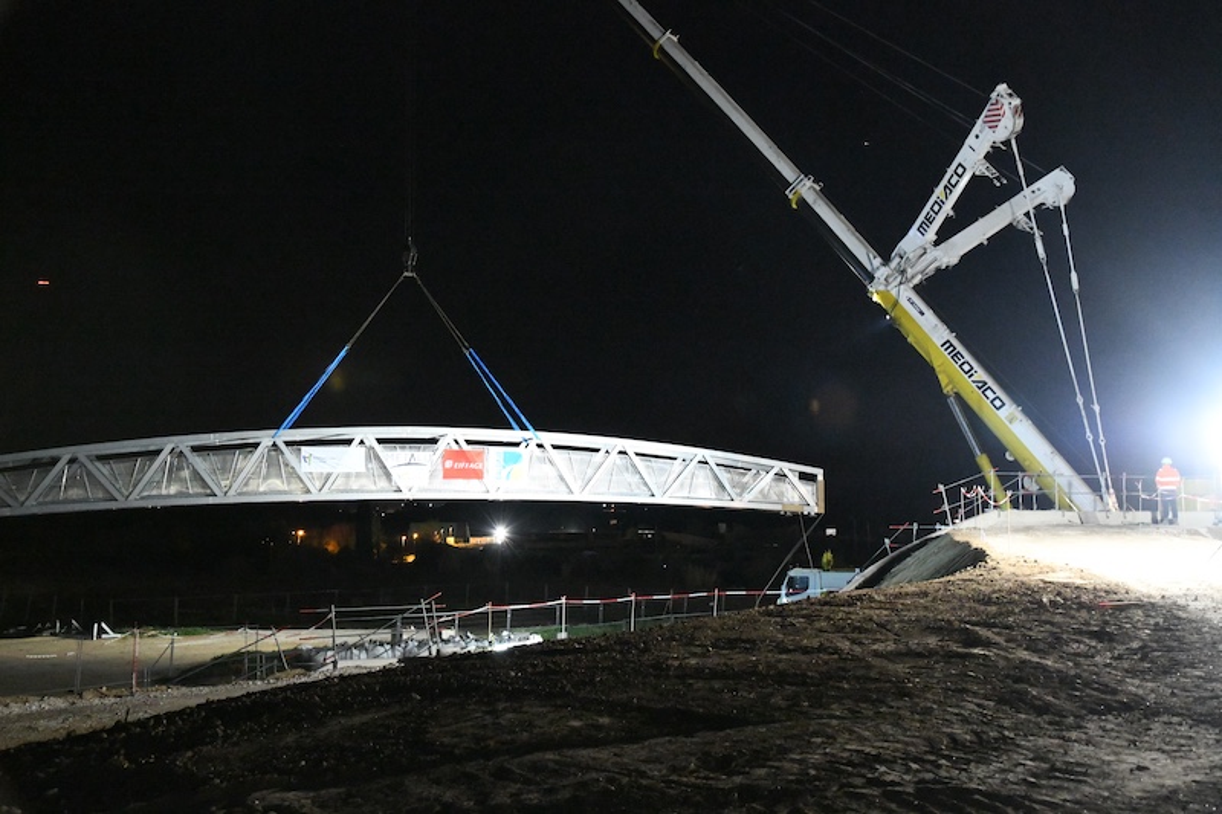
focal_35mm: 38
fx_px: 1290
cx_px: 611
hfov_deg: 50.7
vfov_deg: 35.0
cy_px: 407
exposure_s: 1/10
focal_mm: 38
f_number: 6.3
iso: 25600
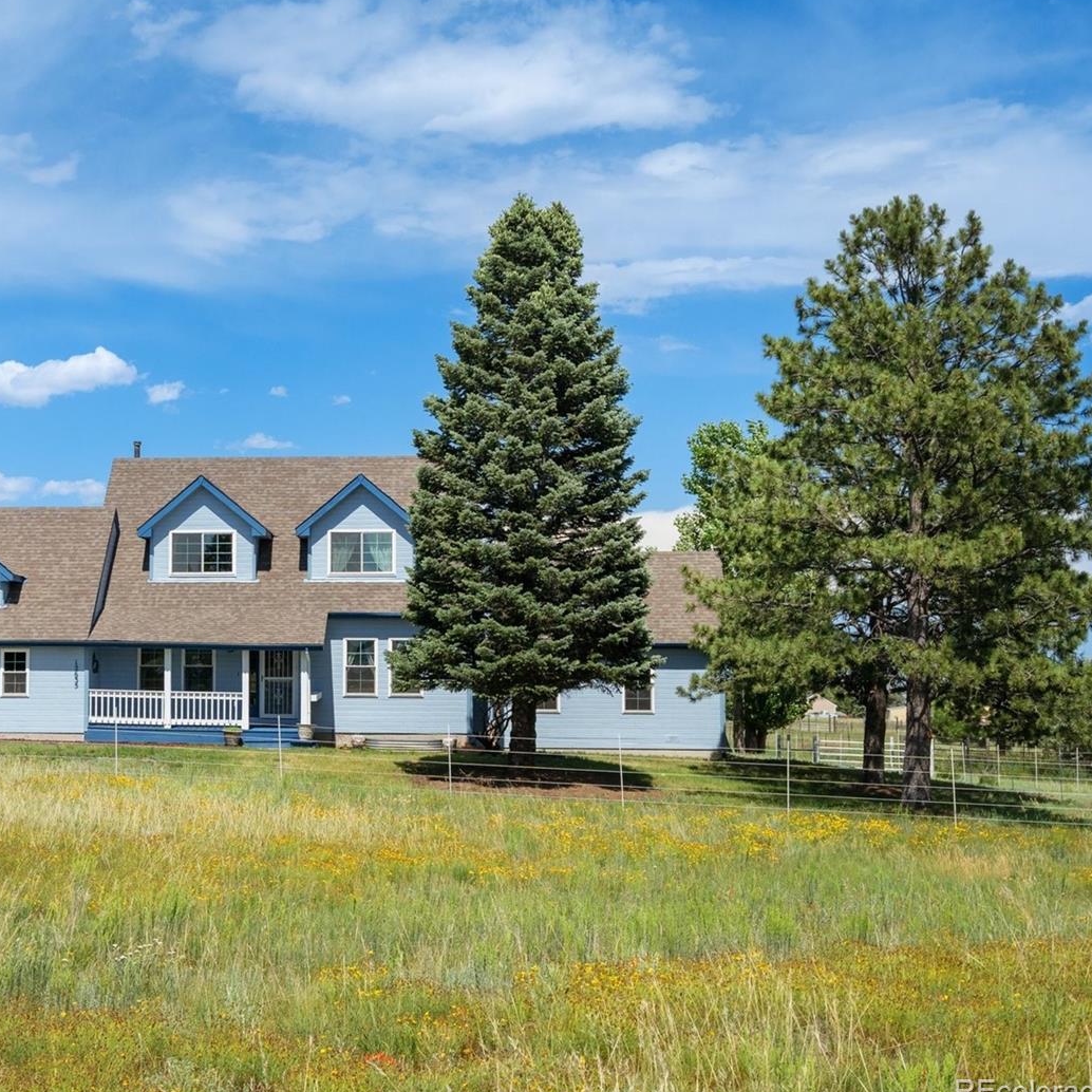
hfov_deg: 36.0
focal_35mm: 46
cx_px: 281
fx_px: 1642
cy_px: 550
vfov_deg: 36.8
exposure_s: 1/2500
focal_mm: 35
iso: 400
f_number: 7.1
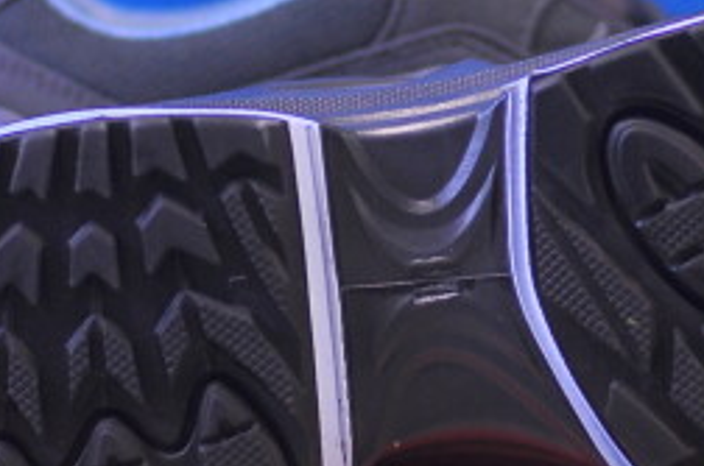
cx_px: 520
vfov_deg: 5.7
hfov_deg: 8.7
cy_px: -21
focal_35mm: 238
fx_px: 4645
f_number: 2.2
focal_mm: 50
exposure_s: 1/320
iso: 250
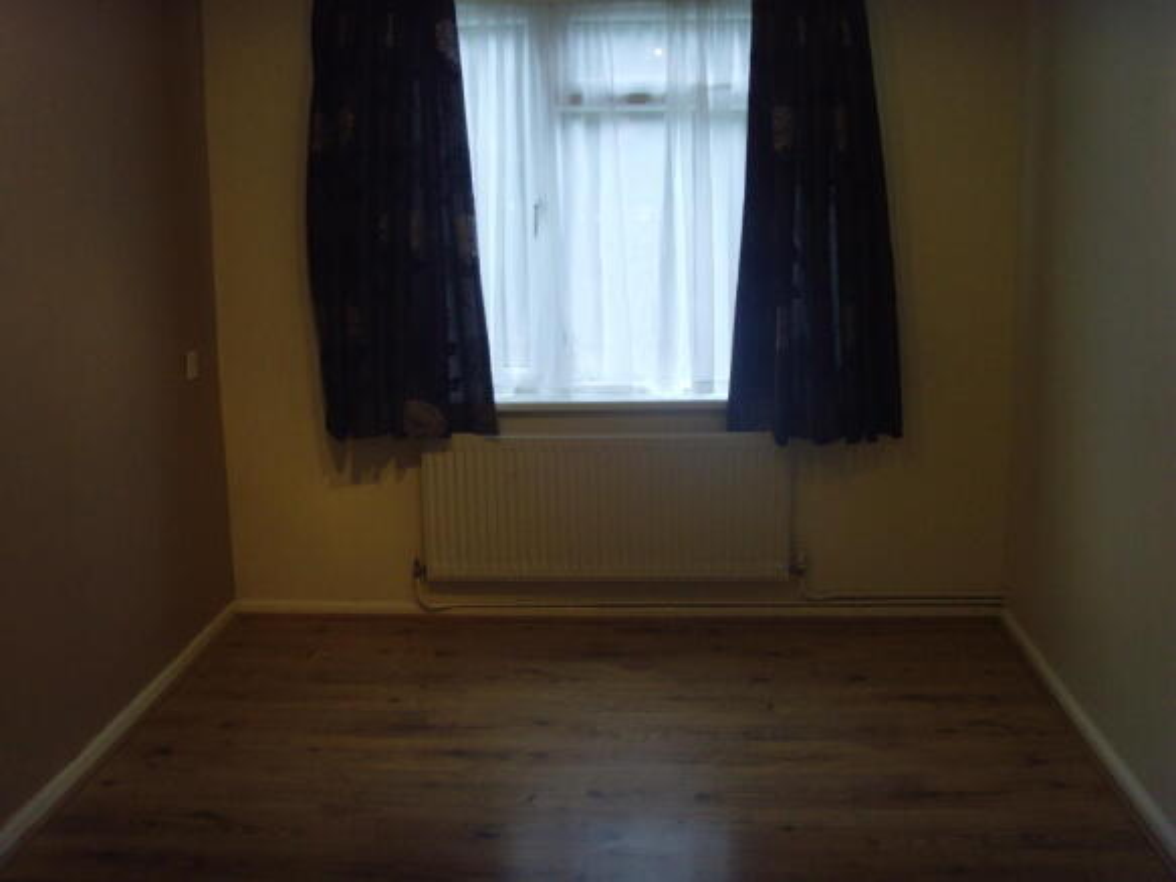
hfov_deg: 47.9
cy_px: 441
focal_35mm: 39
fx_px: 1325
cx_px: 588
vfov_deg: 36.8
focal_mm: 6.6
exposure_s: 1/45
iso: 160
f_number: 3.5
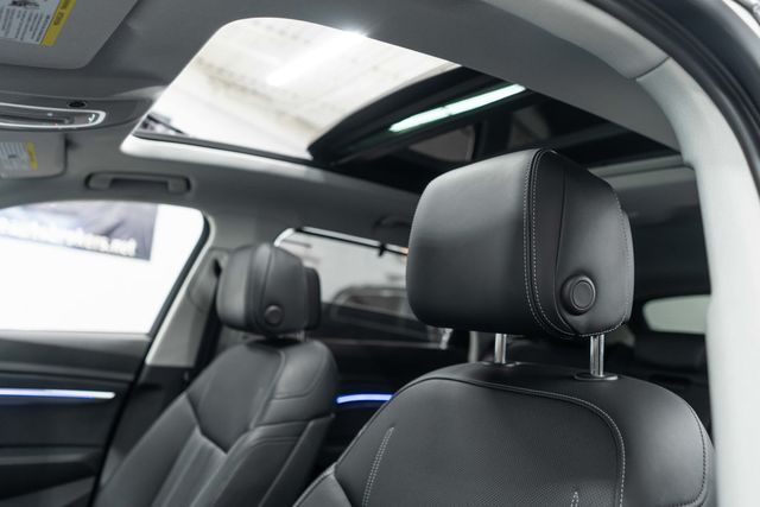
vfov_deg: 46.4
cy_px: 254
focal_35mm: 28
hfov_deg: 65.5
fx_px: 591
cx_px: 380
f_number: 3.2
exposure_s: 1/40
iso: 800
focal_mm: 28
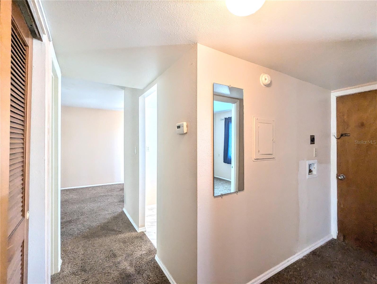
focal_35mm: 16
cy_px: 142
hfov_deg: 94.4
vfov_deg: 78.2
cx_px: 188
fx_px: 174
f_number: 2.2
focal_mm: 2.35
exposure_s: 1/40
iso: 253
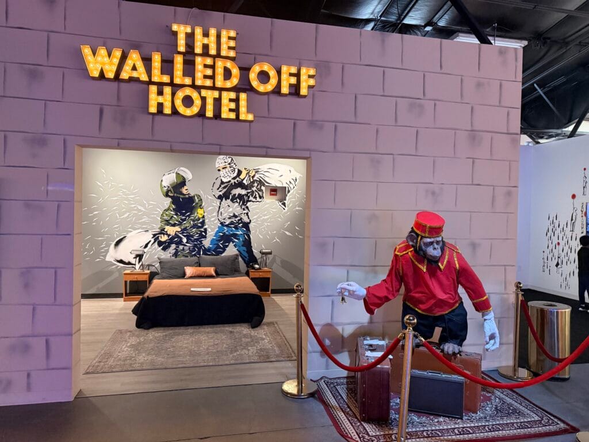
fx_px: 408
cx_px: 294
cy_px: 221
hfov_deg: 71.6
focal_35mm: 24
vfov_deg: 56.8
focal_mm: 6.76
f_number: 1.78
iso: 800
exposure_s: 1/60
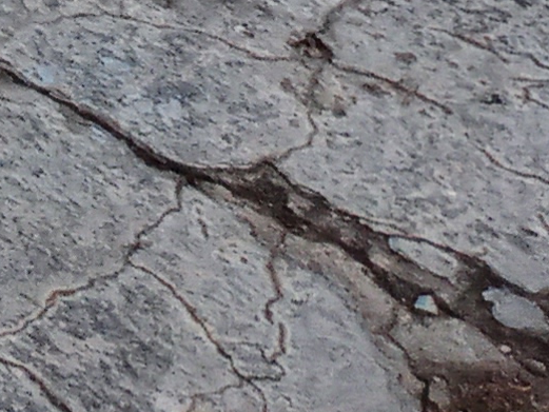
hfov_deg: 8.2
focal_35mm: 192
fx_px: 3046
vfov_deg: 6.6
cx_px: -1270
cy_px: -1052
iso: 160
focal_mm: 4.6
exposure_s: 1/60
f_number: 2
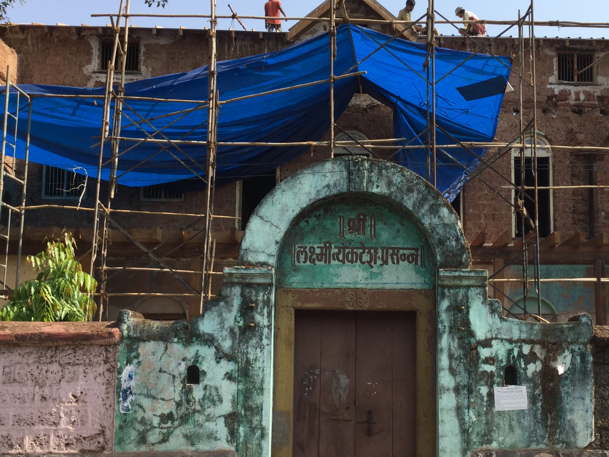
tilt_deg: +5.9
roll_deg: -0.2
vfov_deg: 30.2
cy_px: 265
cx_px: 402
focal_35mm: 48
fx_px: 844
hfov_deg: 39.2
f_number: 2.4
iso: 25
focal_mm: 3.3
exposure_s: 1/684
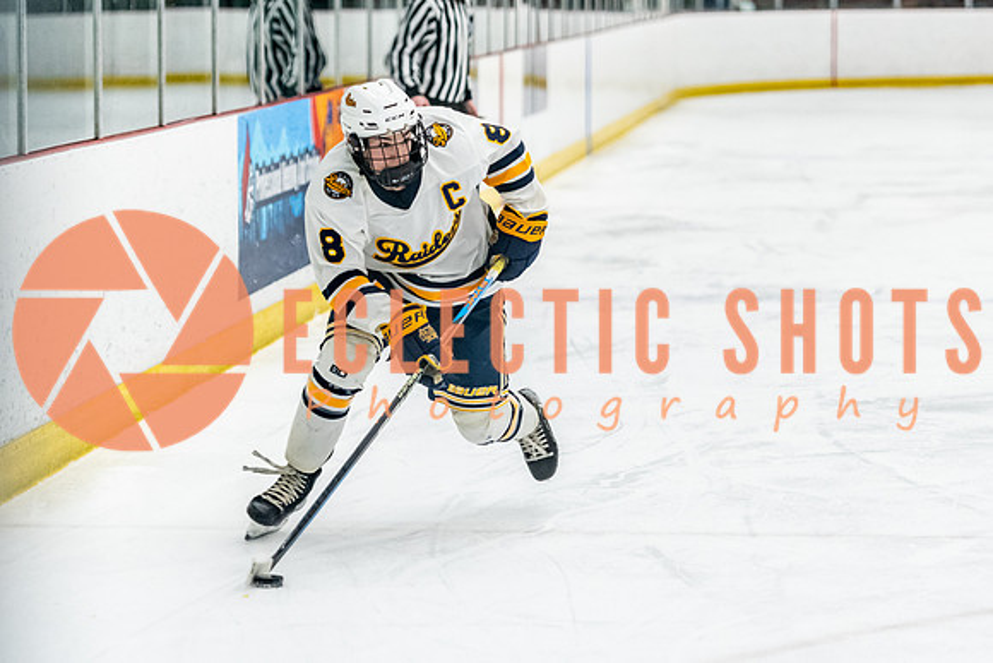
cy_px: 290
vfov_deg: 8.9
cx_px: 577
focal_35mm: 155
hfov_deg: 13.3
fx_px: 4266
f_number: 2.8
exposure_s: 1/800
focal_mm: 105
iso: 3200
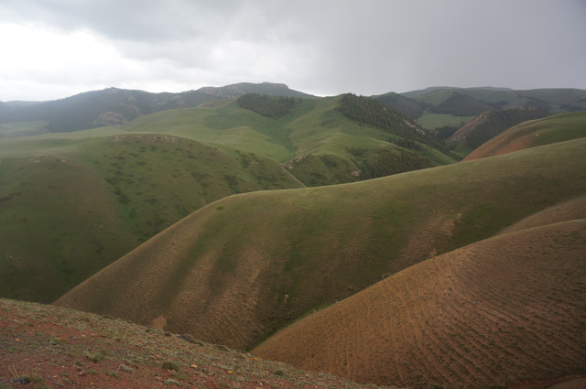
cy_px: 194
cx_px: 293
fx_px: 390
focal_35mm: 24
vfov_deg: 53.0
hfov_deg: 73.8
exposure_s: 1/160
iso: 160
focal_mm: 16
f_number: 4
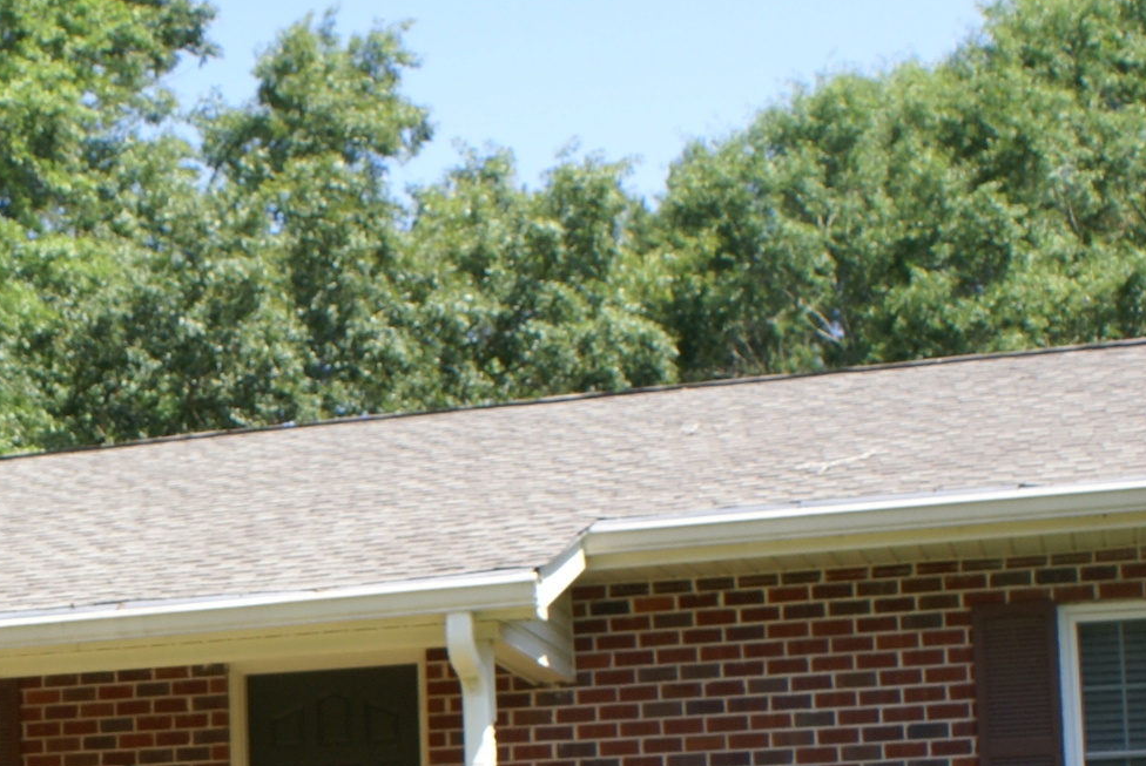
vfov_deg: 15.8
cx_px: -110
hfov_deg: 22.6
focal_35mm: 85
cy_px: 757
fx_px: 2709
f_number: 9
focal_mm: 18
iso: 100
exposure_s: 1/80
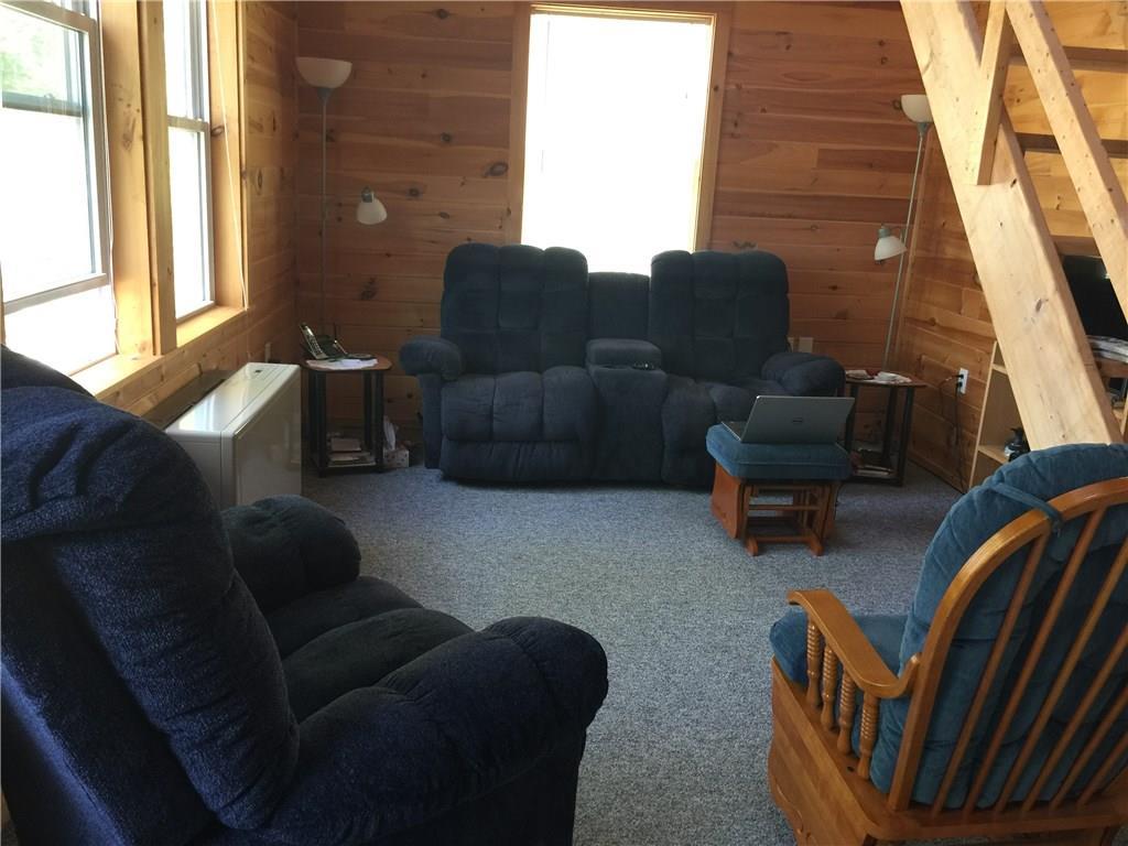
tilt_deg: -12.2
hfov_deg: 61.7
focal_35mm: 29
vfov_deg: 48.2
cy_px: 423
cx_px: 564
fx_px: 945
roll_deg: -5.8
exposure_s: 1/15
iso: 64
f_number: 2.2
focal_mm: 4.15
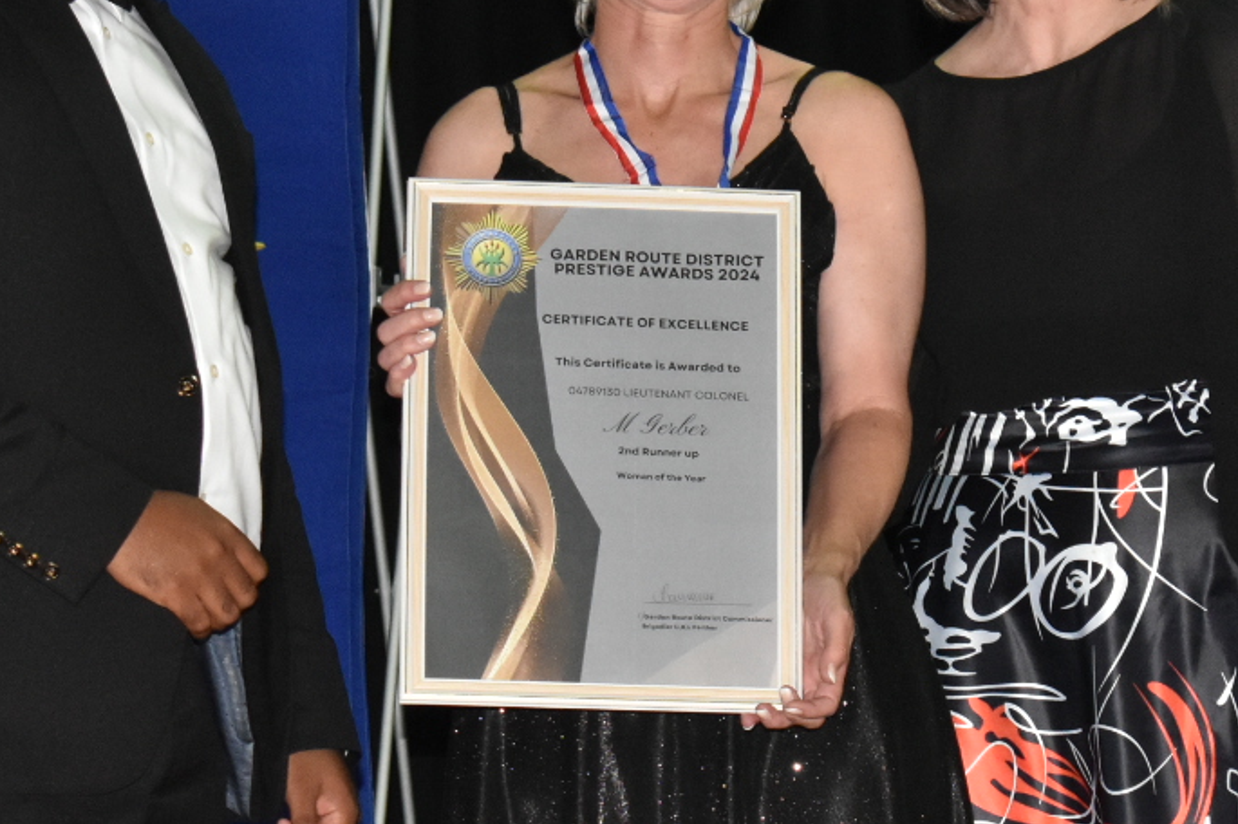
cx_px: 707
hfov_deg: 10.5
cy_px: 338
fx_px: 6709
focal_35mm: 195
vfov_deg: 7.0
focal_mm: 55
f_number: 5.6
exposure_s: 1/80
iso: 1600
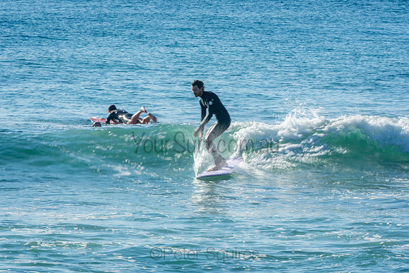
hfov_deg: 4.6
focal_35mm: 450
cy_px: 136
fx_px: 5113
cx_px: 204
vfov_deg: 3.1
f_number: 25
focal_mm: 300
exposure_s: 1/30
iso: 100
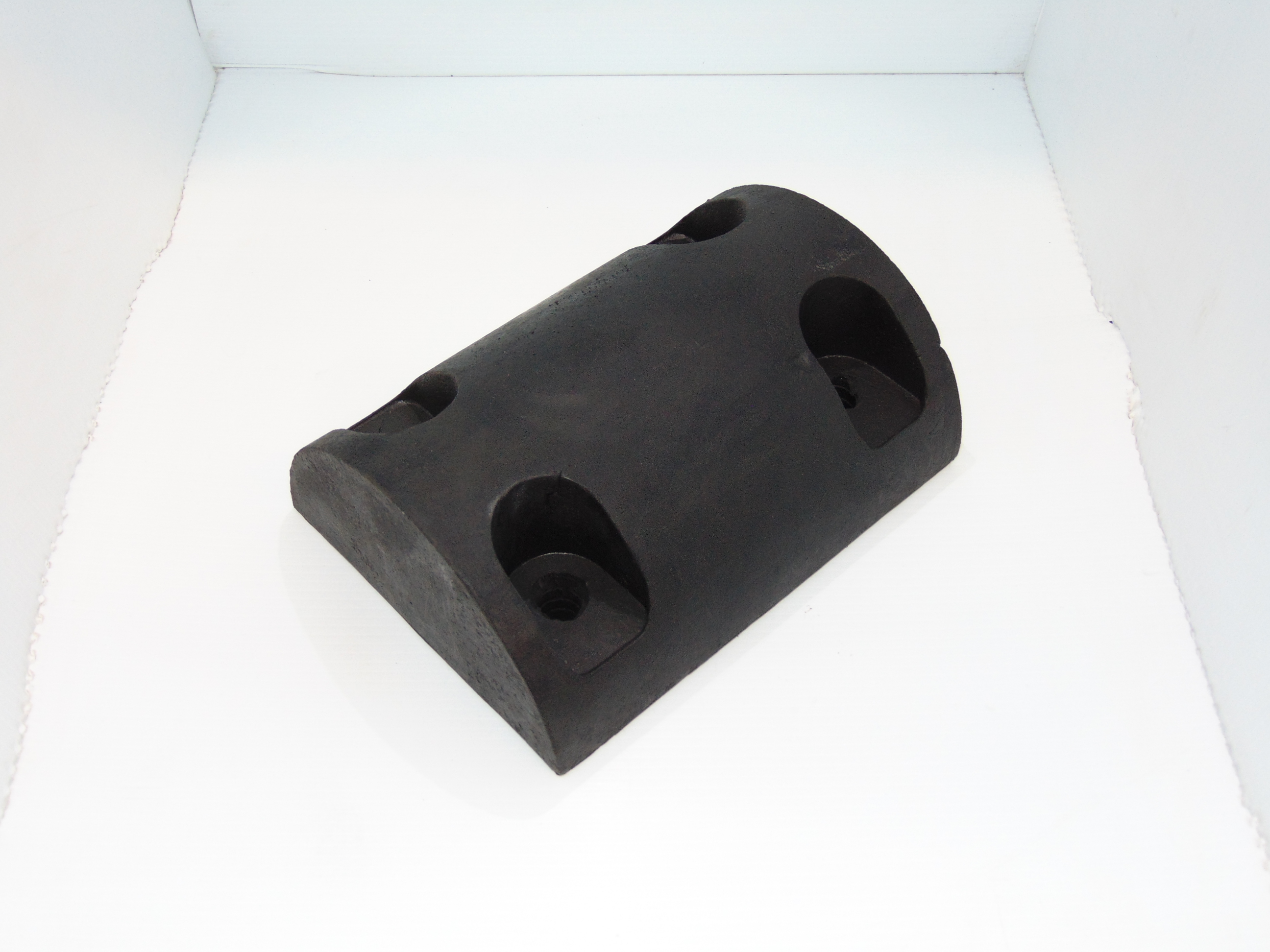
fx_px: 1431
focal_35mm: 39
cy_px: 476
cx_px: 635
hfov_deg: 47.9
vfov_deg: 36.8
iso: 100
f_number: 3.3
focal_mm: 6.9
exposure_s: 1/60
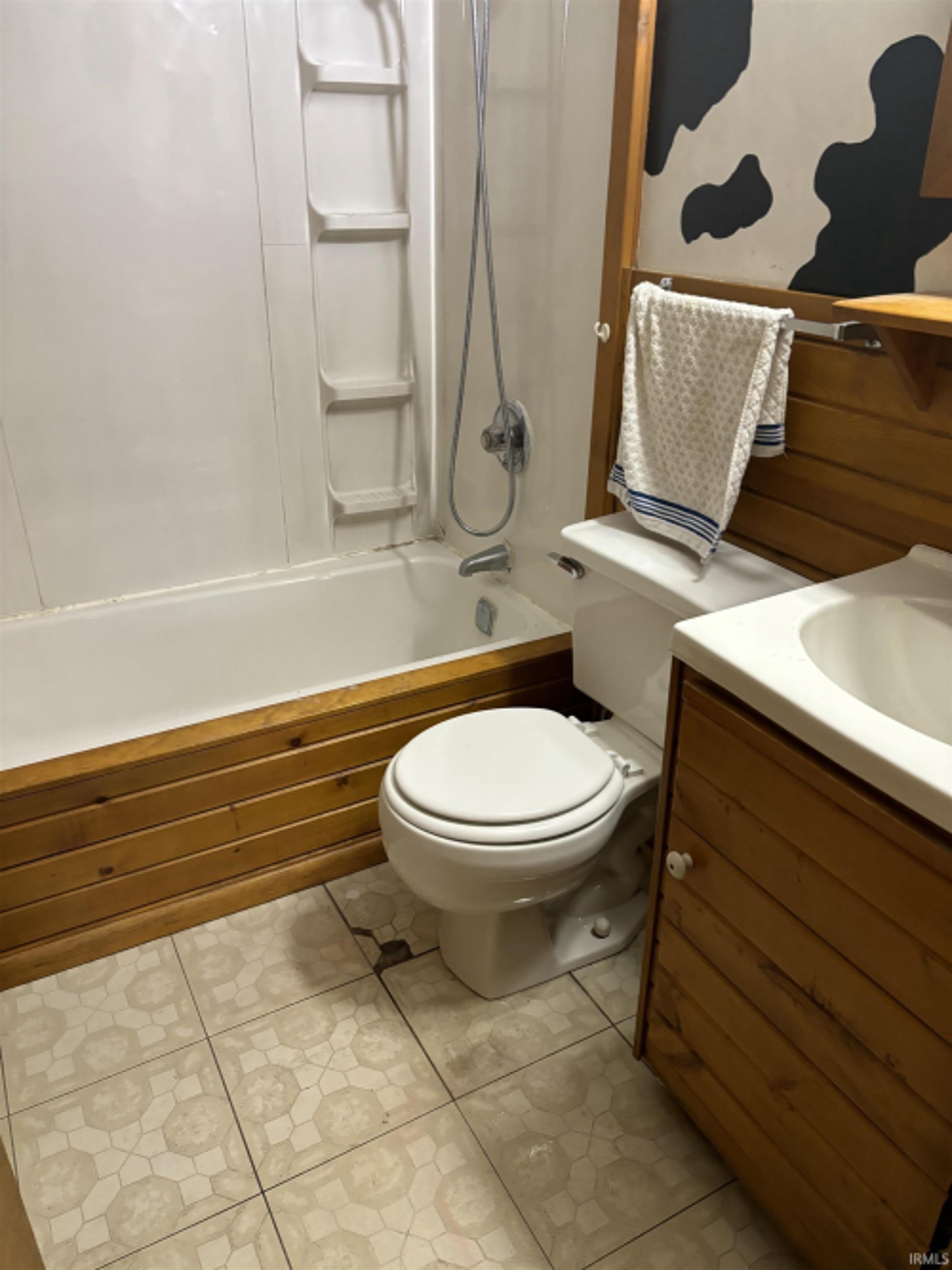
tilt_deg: -25.5
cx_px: 476
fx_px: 954
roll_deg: -1.4
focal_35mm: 26
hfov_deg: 53.0
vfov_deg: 67.3
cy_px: 635
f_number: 1.6
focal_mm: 5.96
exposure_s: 1/60
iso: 320
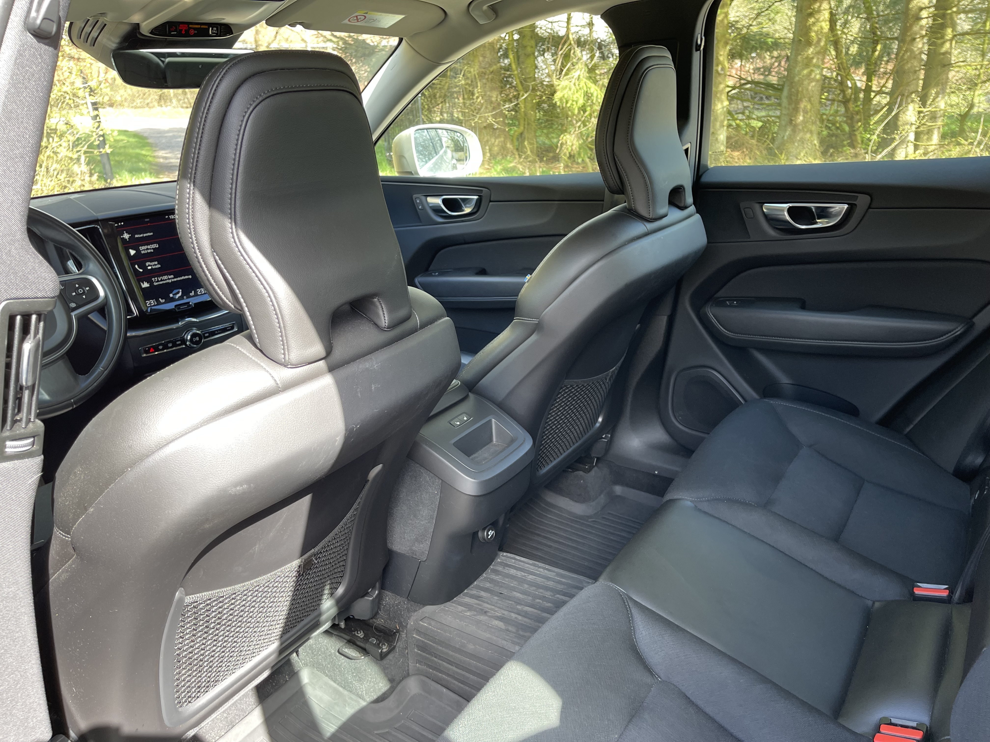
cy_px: 371
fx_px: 715
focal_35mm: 25
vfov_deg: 54.9
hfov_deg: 69.4
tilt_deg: -22.4
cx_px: 495
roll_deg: +2.6
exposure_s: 1/121
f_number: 1.6
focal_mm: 5.1
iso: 64
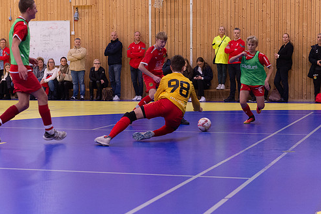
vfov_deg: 15.9
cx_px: 162
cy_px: 114
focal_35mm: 86
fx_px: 767
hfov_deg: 23.6
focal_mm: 70
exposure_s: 1/400
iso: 4000
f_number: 3.2
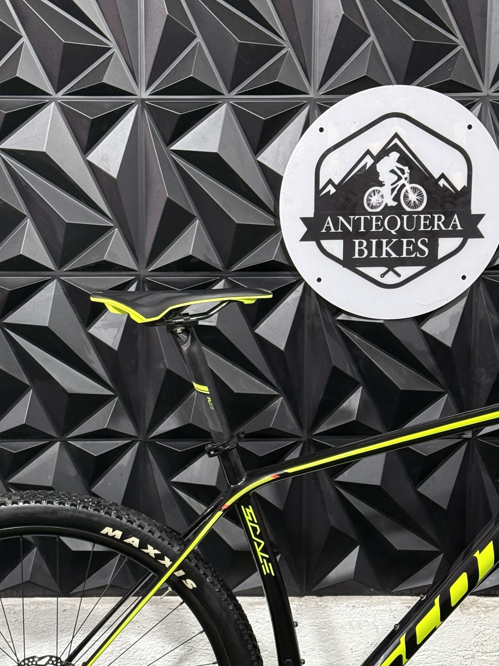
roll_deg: -0.1
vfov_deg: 26.4
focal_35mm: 73
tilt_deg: -10.3
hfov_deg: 20.1
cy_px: 472
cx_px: 170
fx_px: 1403
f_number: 1.78
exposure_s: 1/60
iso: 200
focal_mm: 6.76
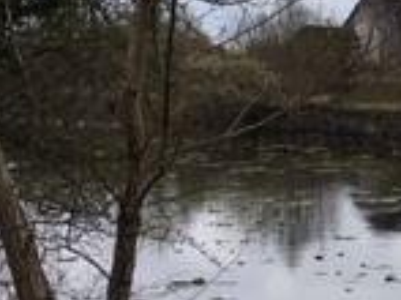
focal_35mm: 126
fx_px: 1458
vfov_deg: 11.7
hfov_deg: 14.4
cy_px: 49
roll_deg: -0.2
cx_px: 633
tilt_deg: +3.0
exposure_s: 1/1068
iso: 25
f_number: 2.2
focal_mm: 4.15
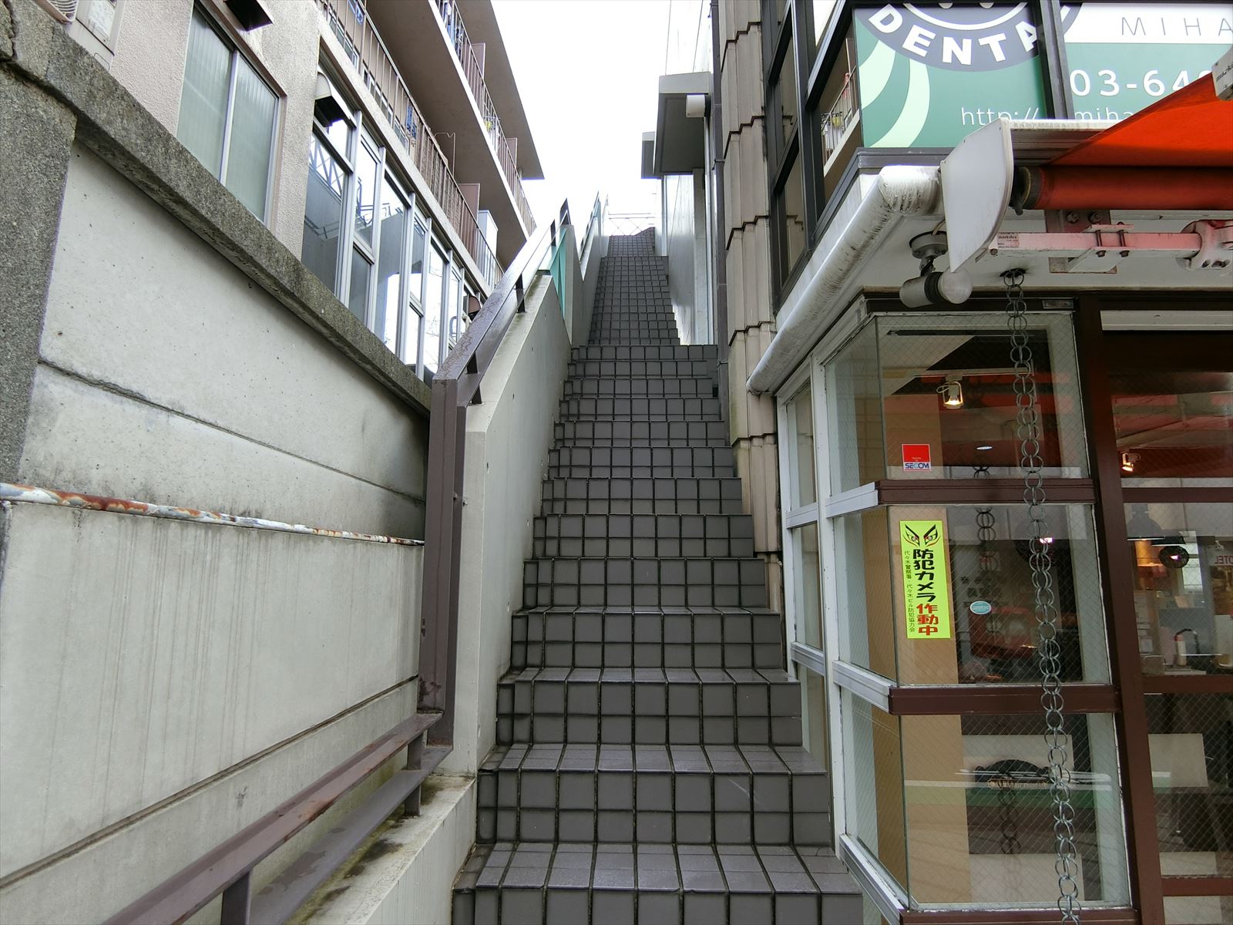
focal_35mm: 19
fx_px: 677
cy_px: 462
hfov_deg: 84.7
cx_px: 616
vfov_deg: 68.7
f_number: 2.7
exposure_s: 1/200
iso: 80
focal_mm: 4.06
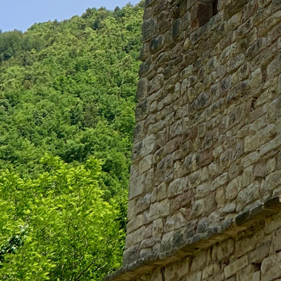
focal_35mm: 88
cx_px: 396
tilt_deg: +25.4
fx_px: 808
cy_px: -84
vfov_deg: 18.4
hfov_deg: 18.0
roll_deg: +0.2
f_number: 1.8
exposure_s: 1/1779
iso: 25
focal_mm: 4.25
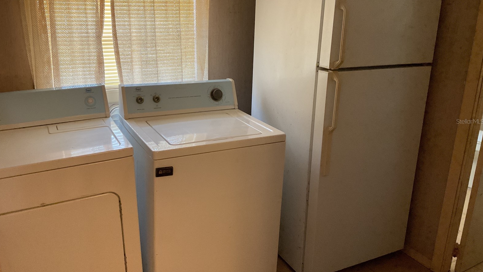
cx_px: 241
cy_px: 121
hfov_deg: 61.0
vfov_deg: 36.6
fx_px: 410
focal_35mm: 32
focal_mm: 3
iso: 250
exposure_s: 1/60
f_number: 1.8
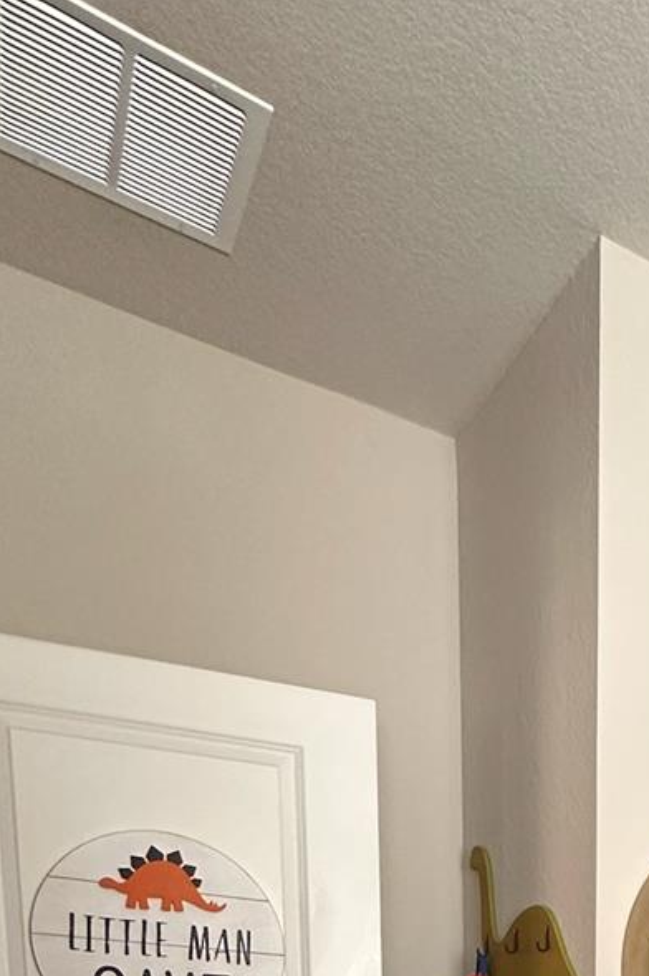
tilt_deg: -7.1
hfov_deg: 29.9
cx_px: 778
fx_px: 1029
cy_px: 1203
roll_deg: -2.2
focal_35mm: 38
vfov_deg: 37.0
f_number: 2.2
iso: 250
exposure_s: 1/120
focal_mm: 2.22
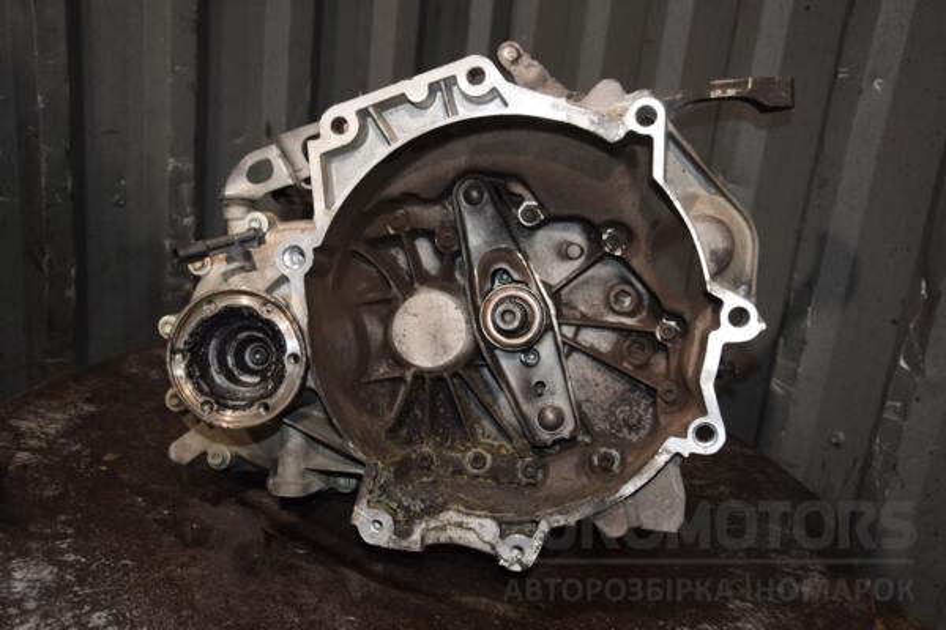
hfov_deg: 41.1
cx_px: 473
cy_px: 315
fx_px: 1261
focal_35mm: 48
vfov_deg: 28.1
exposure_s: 1/60
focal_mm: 32
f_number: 5
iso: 800
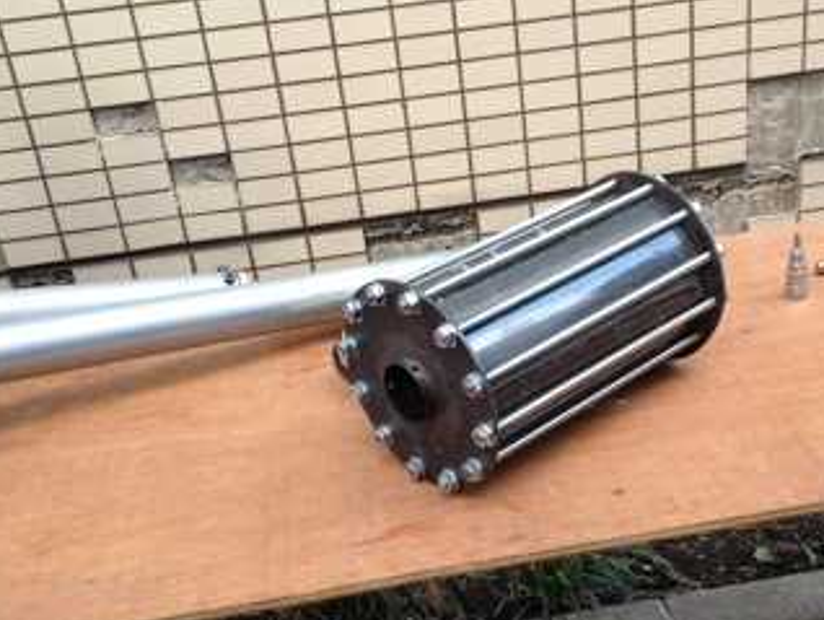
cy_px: 377
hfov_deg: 34.7
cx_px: 534
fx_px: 1310
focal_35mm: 55
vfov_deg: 26.5
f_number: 2.4
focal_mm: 4.28
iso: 80
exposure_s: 1/60
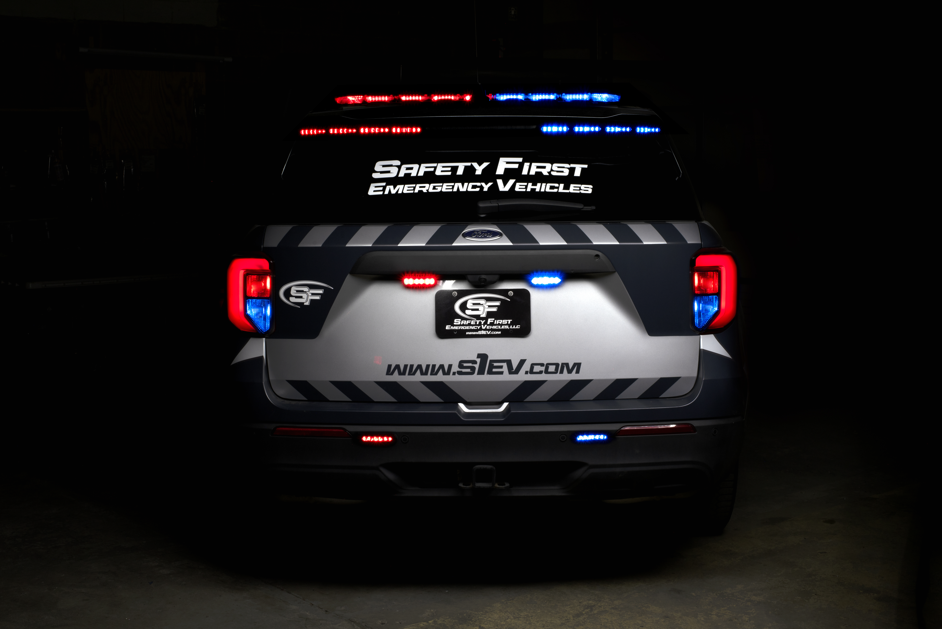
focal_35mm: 50
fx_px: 1309
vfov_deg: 27.0
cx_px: 471
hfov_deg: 39.6
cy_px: 314
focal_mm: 50
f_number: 16
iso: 100
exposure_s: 1/5
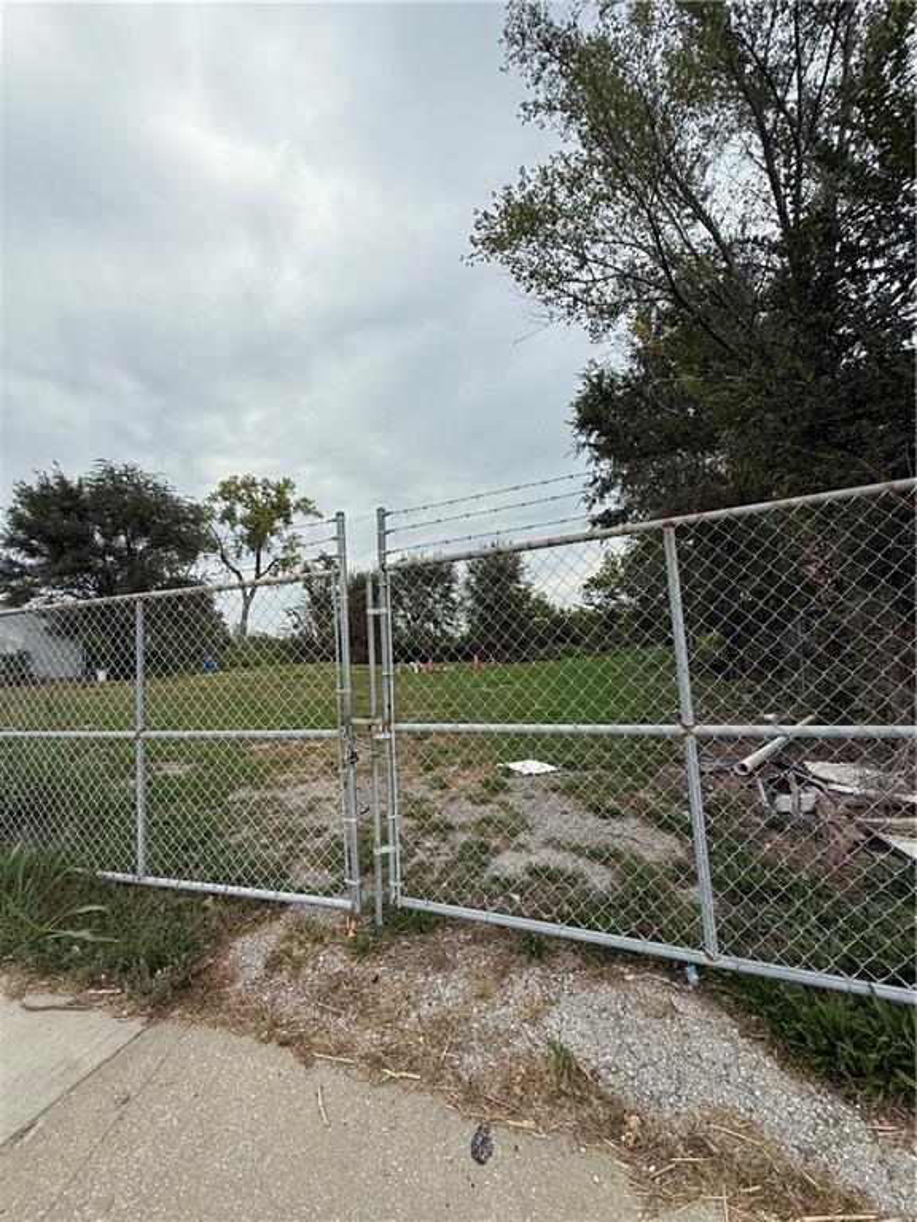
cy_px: 611
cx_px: 458
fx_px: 494
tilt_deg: +4.5
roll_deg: +4.3
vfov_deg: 102.1
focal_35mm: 14
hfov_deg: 85.7
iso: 50
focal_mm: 2.22
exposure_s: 1/1259
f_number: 2.2
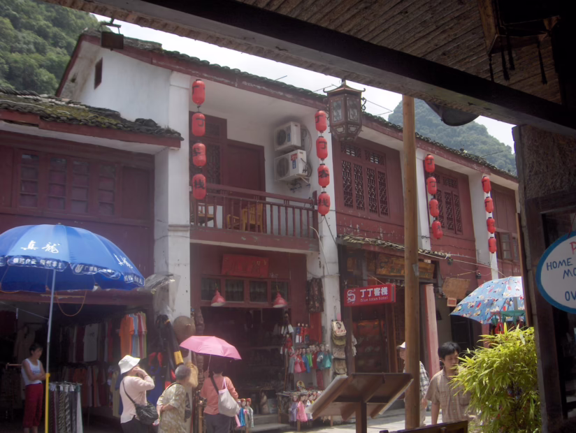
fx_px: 650
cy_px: 216
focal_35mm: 39
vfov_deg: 36.9
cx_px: 288
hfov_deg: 47.8
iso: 100
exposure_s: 1/575
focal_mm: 8
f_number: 4.8
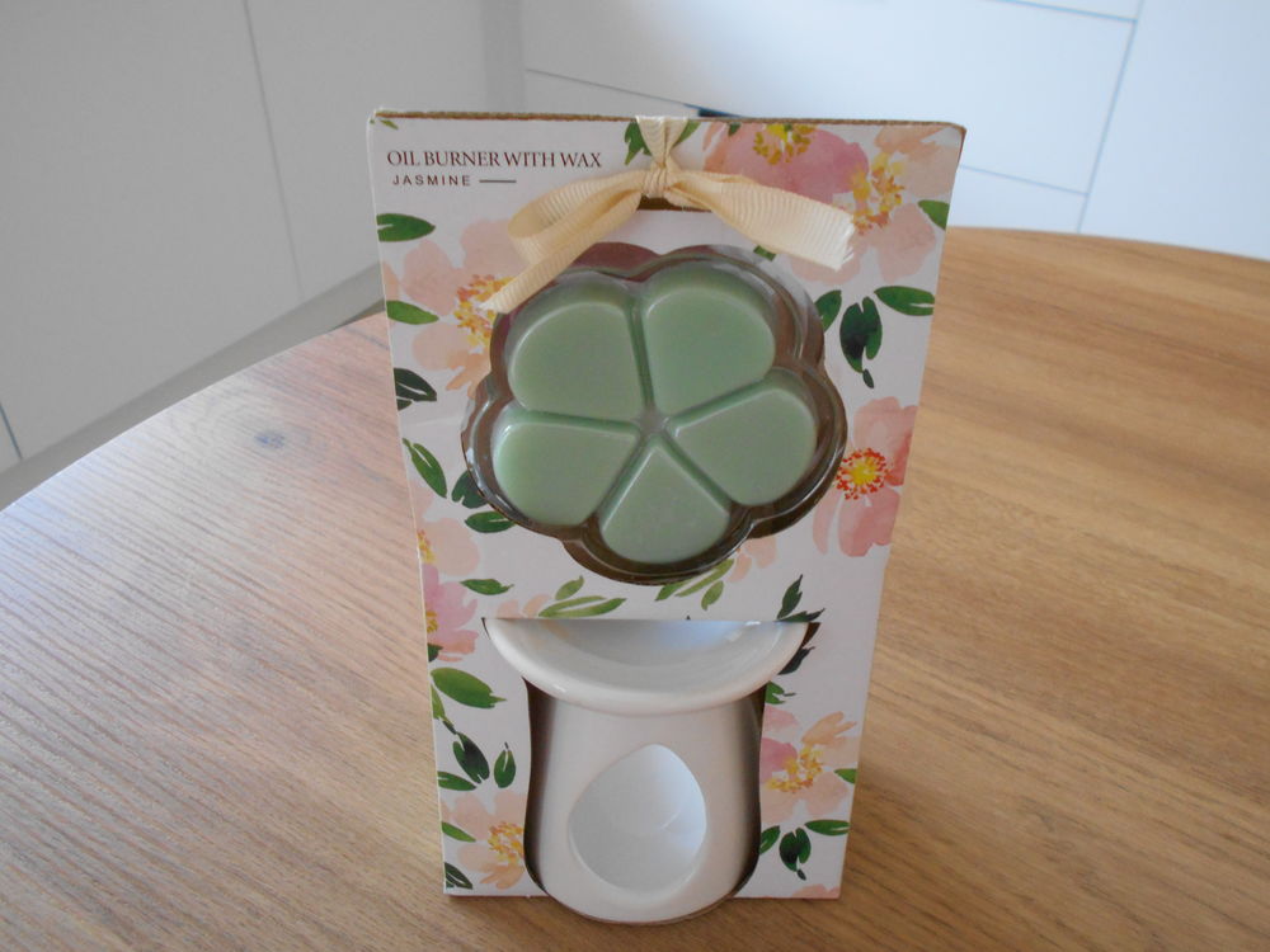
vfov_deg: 46.8
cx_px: 635
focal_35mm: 30
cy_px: 476
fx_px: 1101
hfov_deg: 60.0
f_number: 3.4
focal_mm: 5.1
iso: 400
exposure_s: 1/25
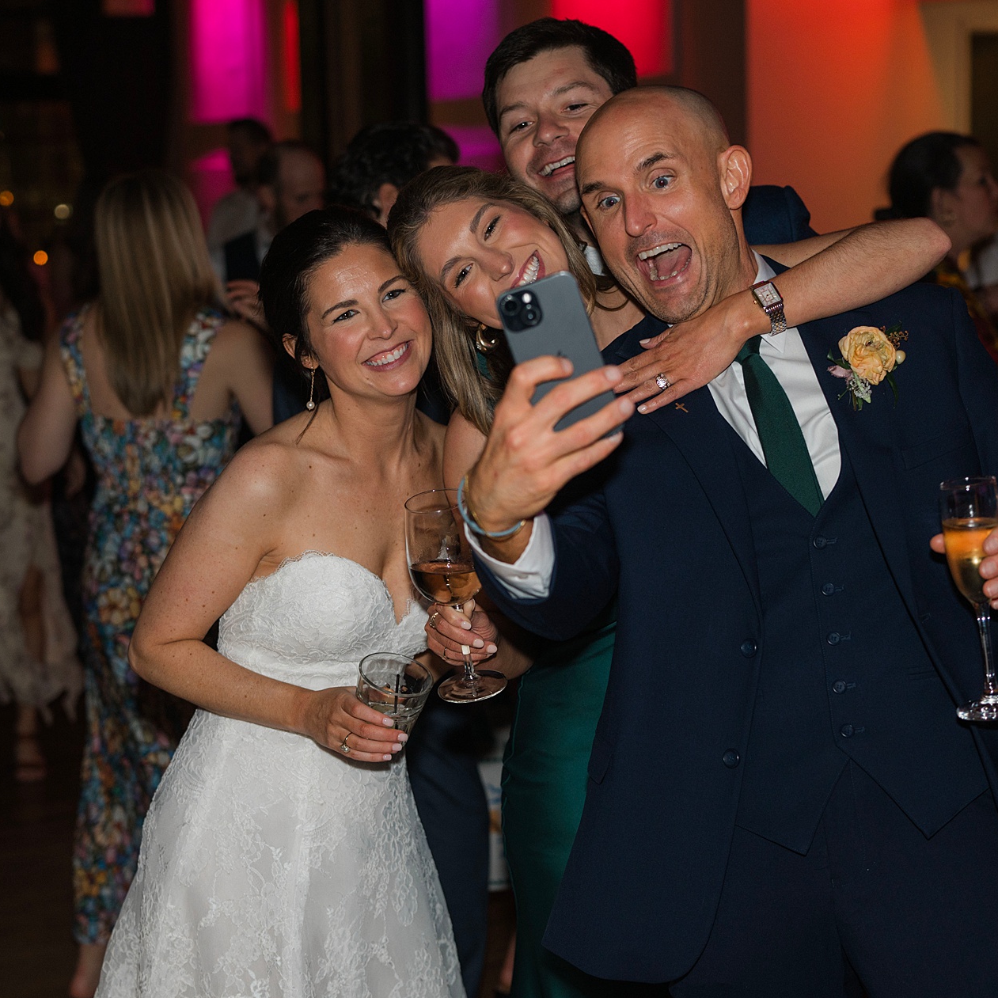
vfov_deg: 26.9
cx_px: 451
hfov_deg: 26.9
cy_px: 499
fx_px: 2088
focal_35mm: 64
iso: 640
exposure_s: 1/200
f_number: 2.8
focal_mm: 50
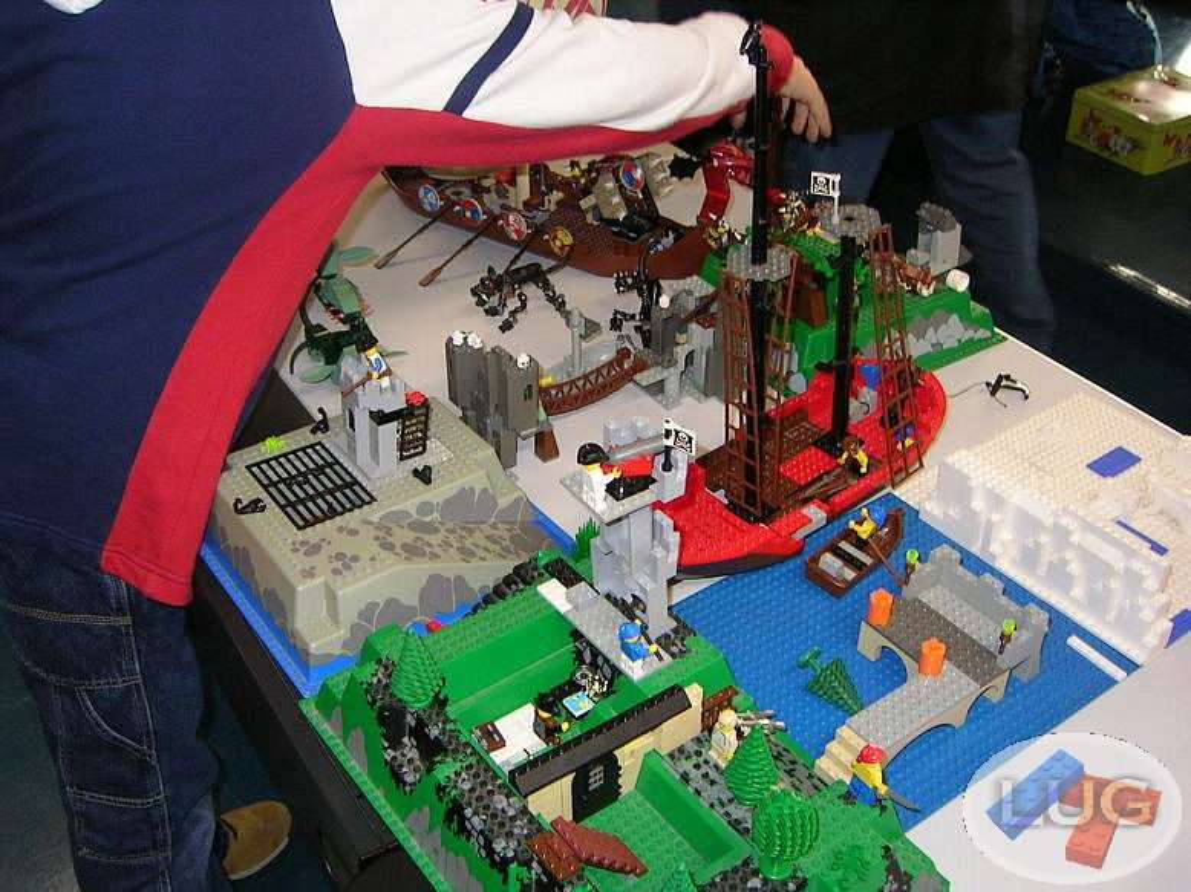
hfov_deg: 51.4
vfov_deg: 39.6
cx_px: 596
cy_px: 446
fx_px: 1238
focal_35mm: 36
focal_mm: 5.6
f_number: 2.8
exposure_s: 1/30
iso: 100
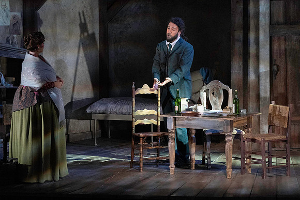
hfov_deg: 6.1
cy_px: 100
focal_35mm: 339
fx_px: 2826
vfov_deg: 4.1
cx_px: 150
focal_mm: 339
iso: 16000
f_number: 7.1
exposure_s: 1/320
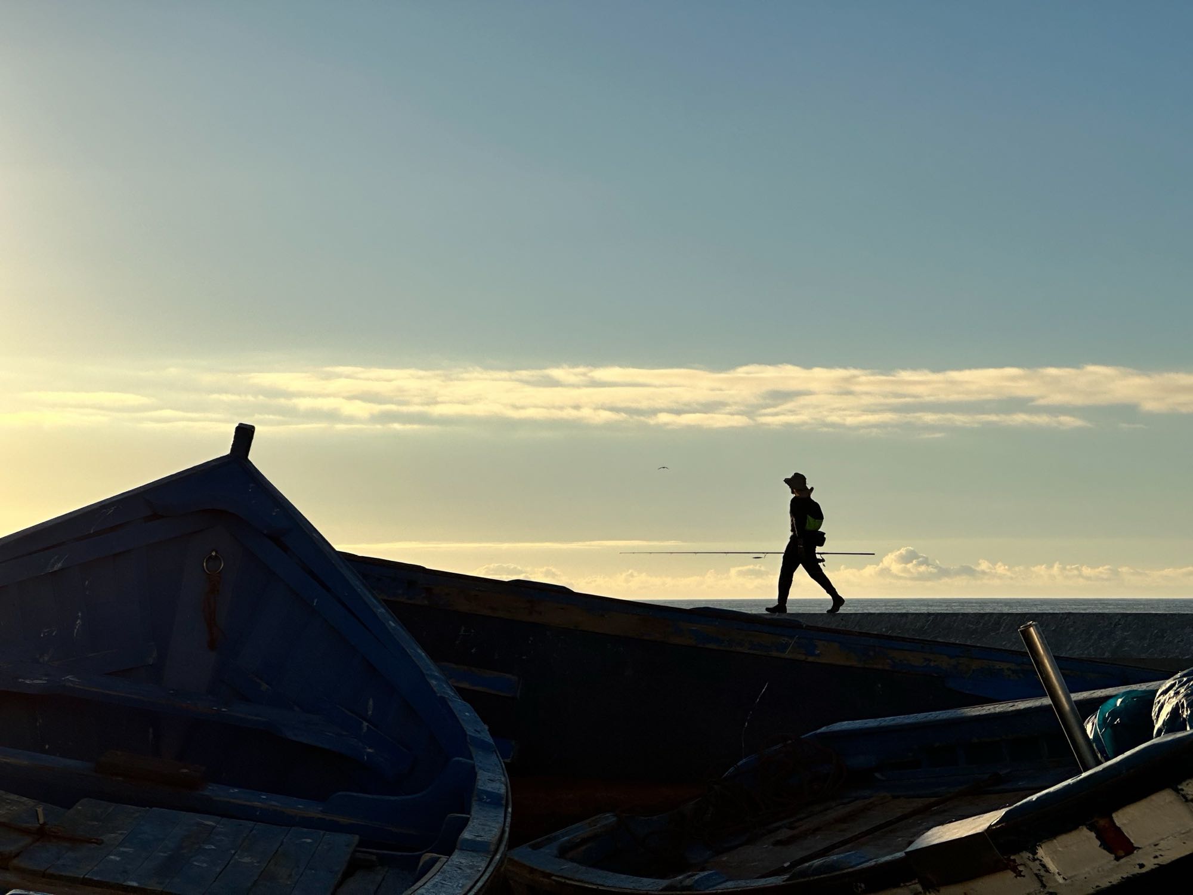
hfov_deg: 25.3
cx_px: 596
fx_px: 2654
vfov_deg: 19.1
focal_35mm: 77
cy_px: 448
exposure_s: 1/2500
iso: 32
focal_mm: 9
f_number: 2.8
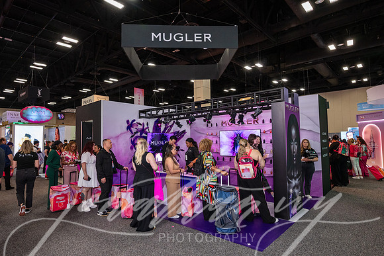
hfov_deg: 84.0
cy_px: 128
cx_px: 192
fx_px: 213
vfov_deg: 62.0
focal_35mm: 20
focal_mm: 20
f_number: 5.6
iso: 2000
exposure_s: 1/100
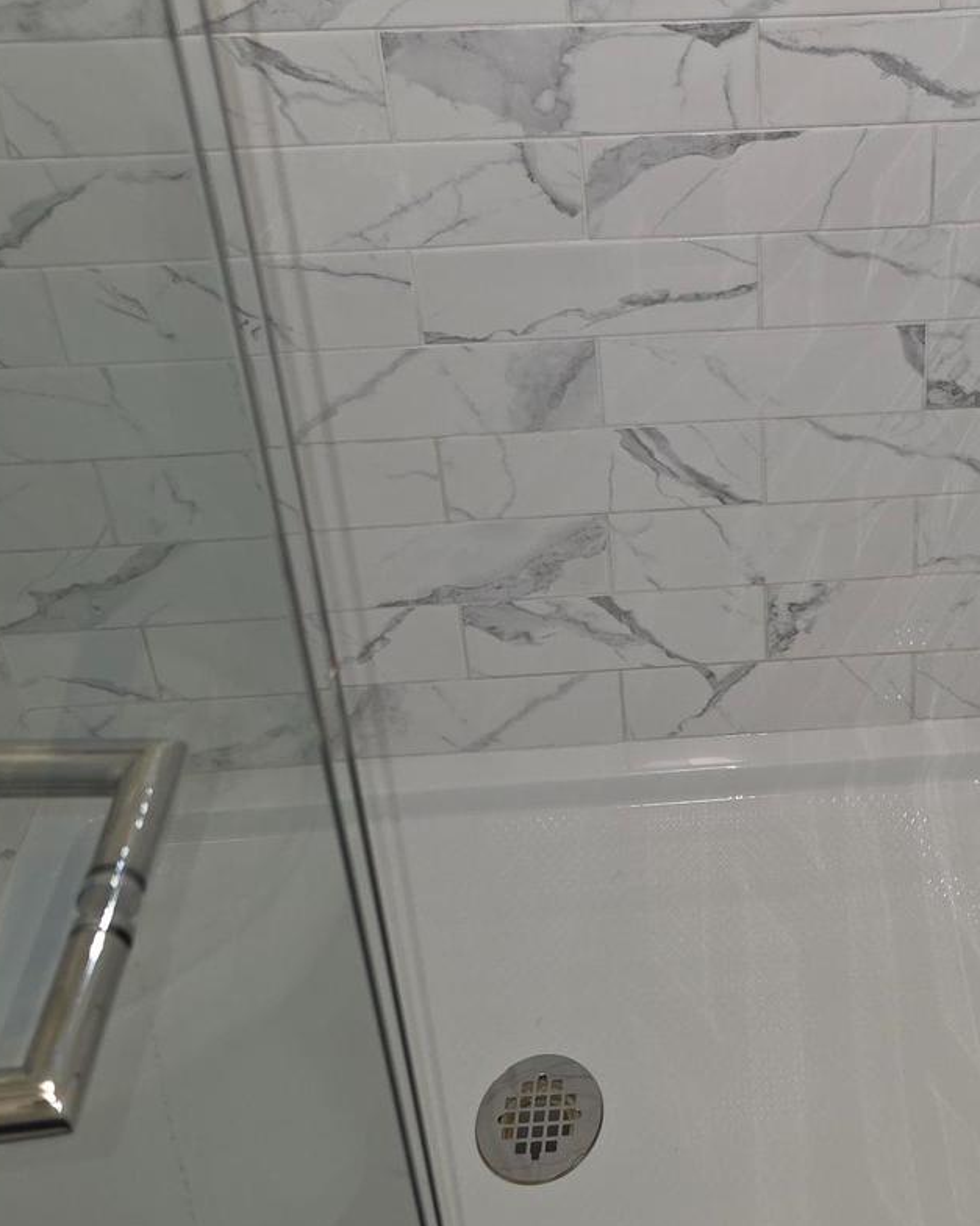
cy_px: 206
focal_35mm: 44
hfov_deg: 33.0
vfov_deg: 39.9
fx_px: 1596
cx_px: 805
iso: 64
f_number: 1.7
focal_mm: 6.3
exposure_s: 1/60
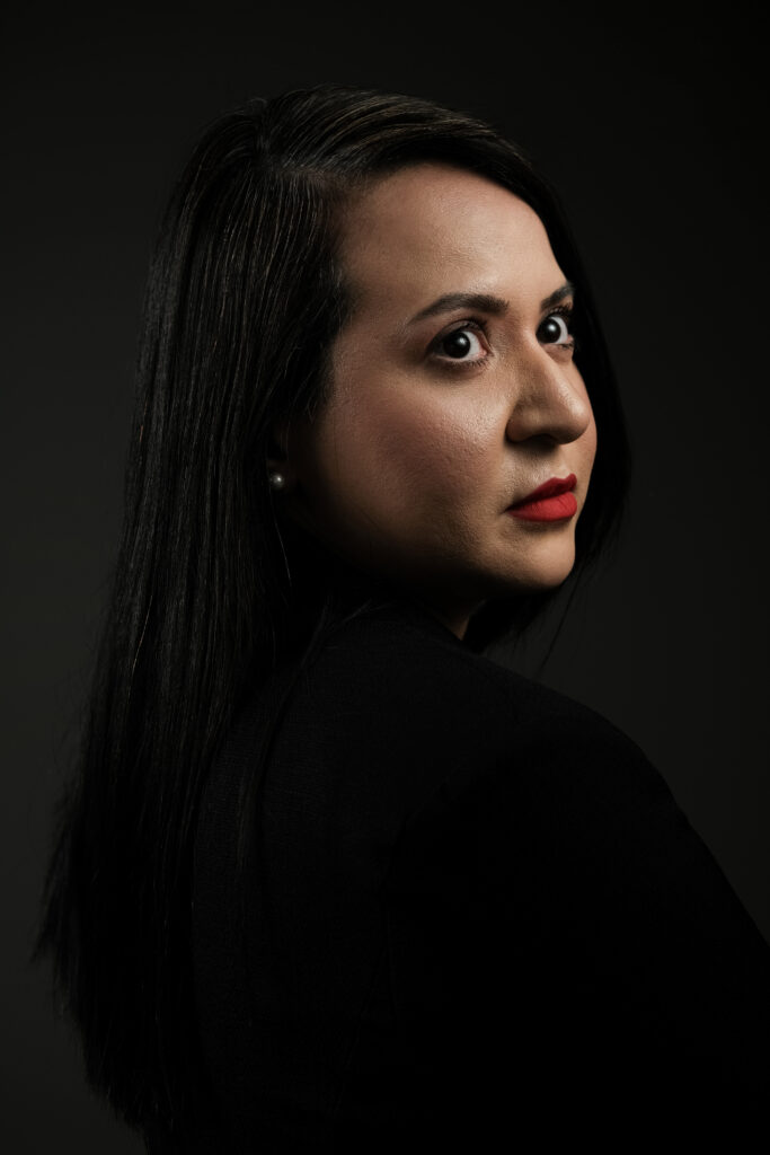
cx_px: 385
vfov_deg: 27.0
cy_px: 578
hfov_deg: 18.2
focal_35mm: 75
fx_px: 2405
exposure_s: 1/200
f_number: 4
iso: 100
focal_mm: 50
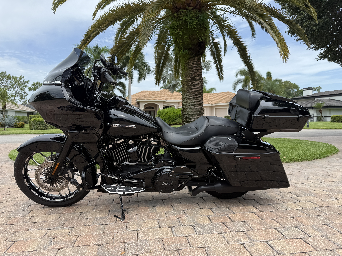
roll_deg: -0.5
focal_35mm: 24
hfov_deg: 71.6
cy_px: 128
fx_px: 237
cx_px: 171
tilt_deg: -2.0
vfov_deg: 56.8
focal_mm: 6.76
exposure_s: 1/2000
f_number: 1.78
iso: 80
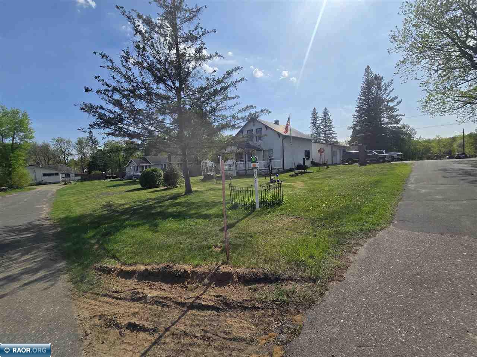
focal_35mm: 13
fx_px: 179
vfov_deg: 89.9
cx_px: 238
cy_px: 178
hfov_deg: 106.2
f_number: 2.2
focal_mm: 2.2
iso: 50
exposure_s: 1/4373
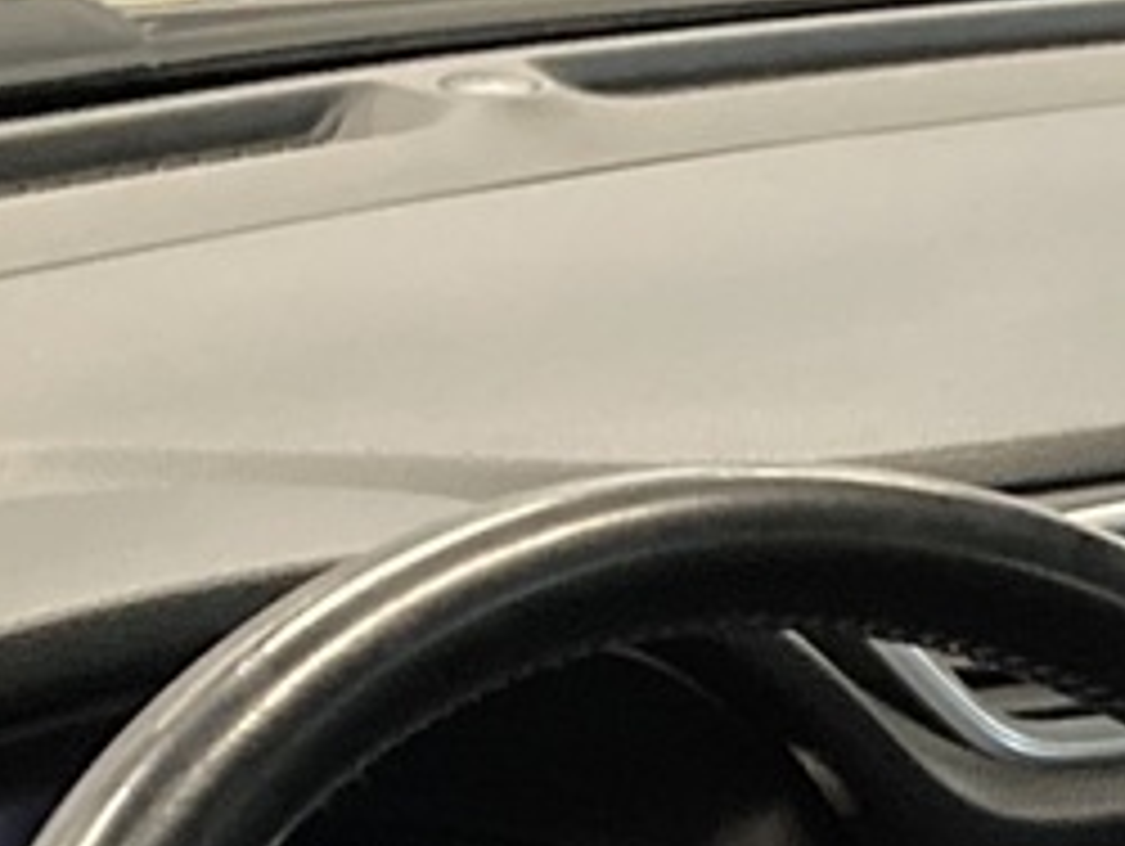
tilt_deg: -29.6
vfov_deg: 8.5
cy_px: 1940
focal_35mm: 161
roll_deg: -4.8
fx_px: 5237
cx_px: 1998
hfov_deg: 11.4
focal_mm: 3.99
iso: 800
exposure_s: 1/17
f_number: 1.8
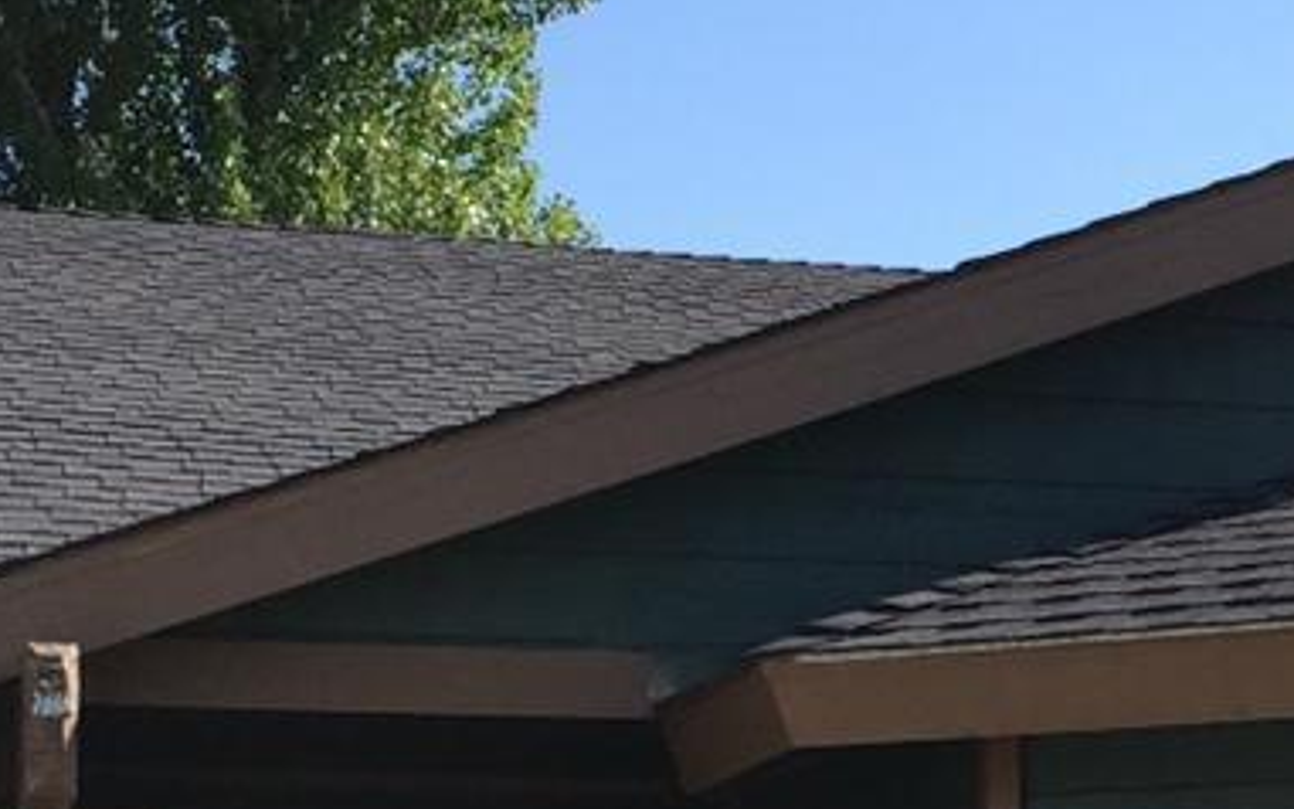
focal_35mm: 121
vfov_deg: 10.6
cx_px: 1386
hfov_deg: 16.8
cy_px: 1084
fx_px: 4267
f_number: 2.2
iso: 32
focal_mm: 4.15
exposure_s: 1/942
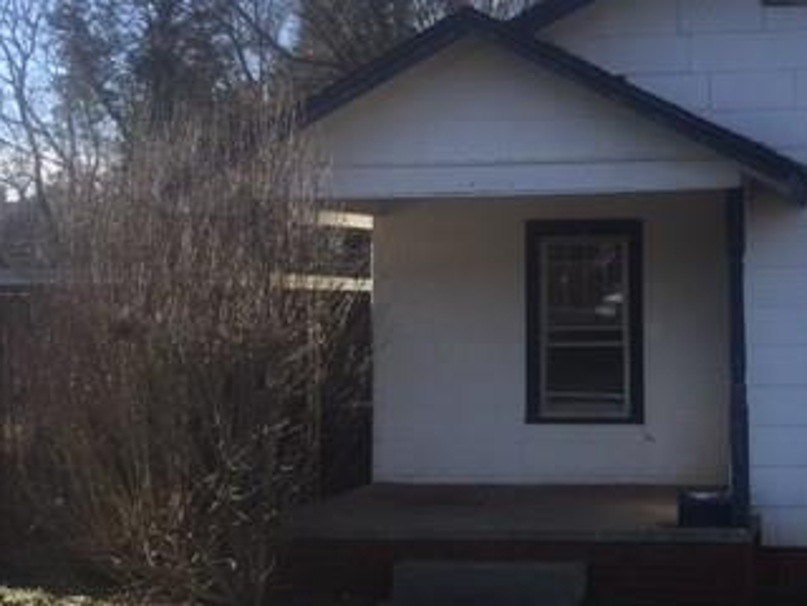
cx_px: 757
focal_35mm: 58
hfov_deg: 31.4
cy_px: 263
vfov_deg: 25.2
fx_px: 1352
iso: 25
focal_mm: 4.15
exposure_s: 1/705
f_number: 2.2
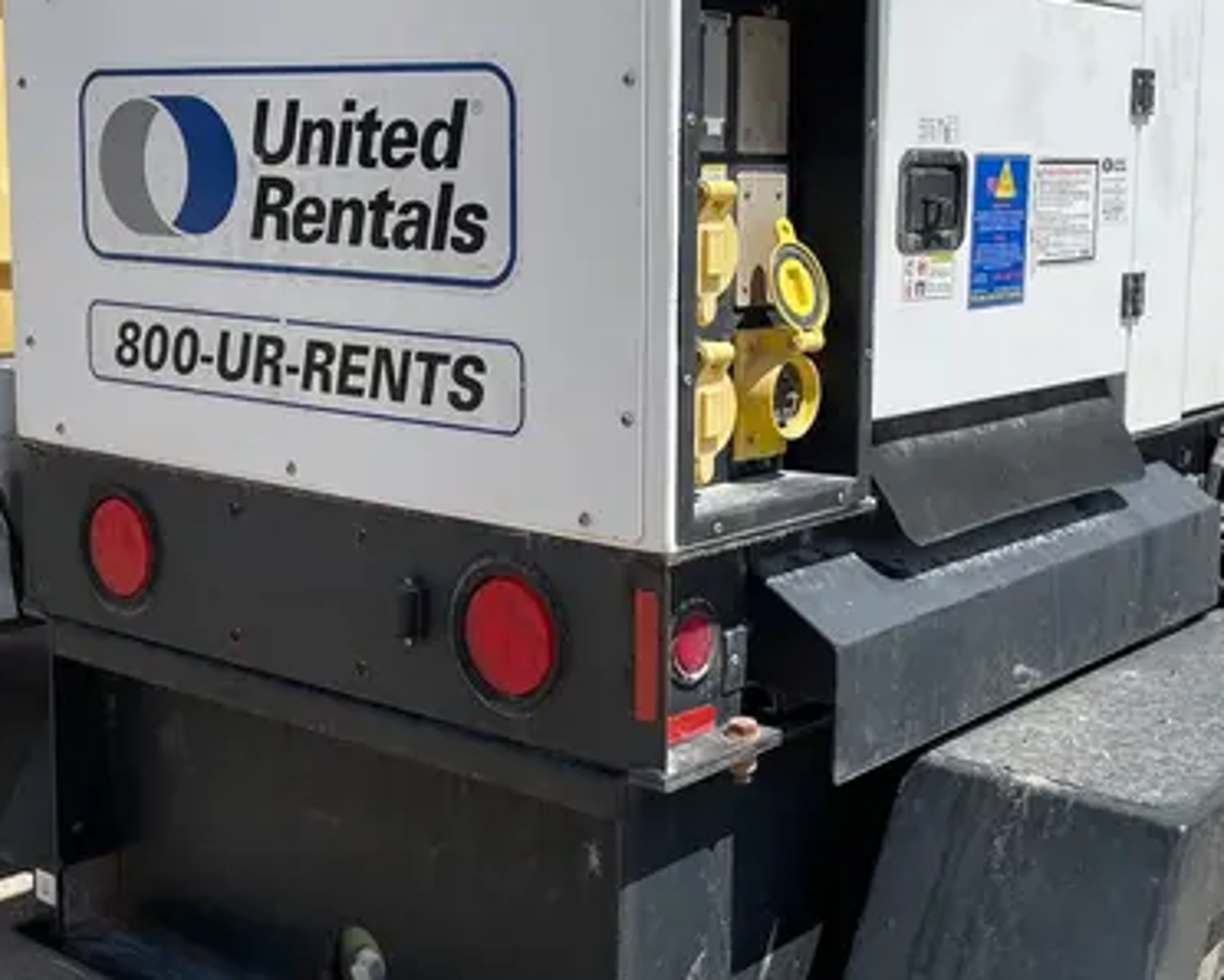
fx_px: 1812
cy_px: 386
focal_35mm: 50
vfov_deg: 30.2
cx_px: 744
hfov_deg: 37.2
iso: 32
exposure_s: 1/6135
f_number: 1.6
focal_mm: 4.2
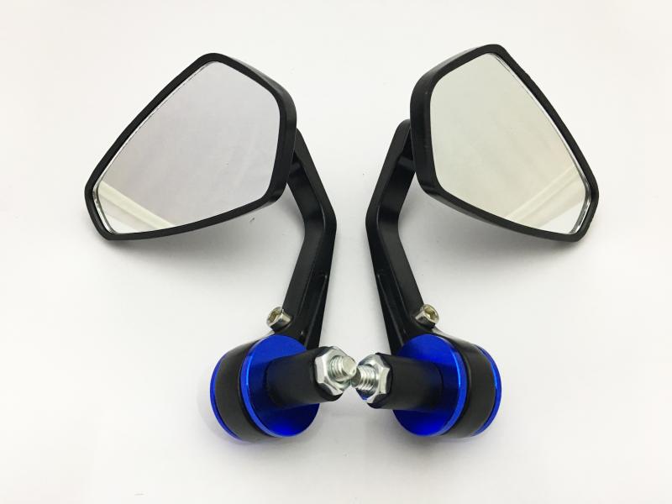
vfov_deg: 48.2
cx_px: 336
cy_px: 252
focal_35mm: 29
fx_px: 563
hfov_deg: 61.7
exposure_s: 1/30
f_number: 2.2
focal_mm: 4.15
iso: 125
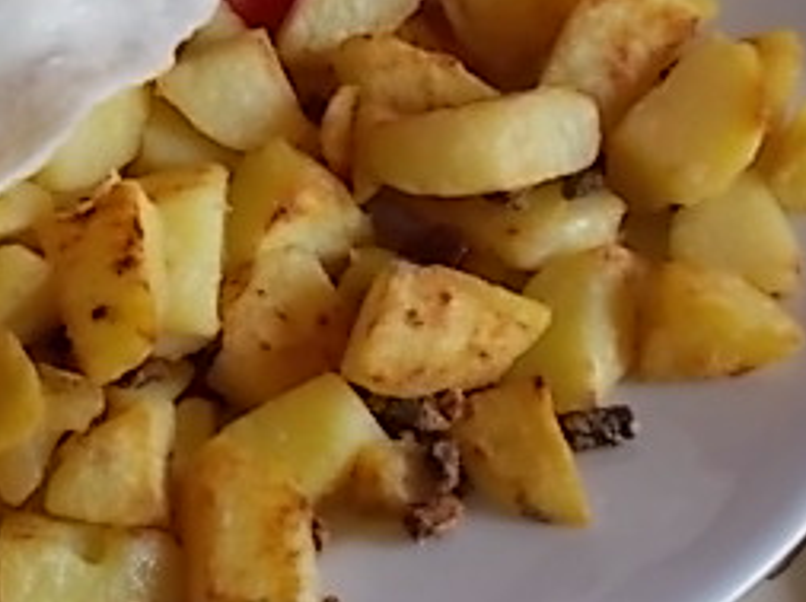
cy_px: 147
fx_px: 3418
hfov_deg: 13.3
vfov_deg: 10.0
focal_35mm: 147
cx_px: 41
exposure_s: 1/30
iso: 200
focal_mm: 10.3
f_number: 4.9
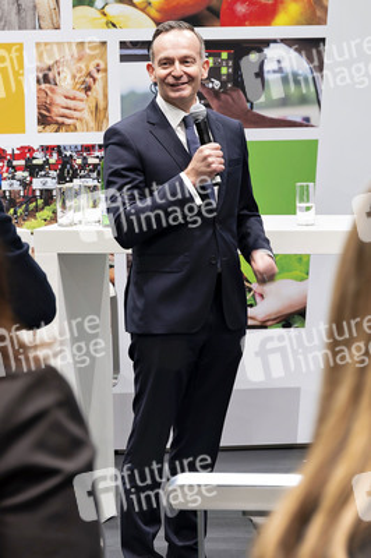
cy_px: 279
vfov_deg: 25.4
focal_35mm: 80
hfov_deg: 17.0
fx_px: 1239
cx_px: 186
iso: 500
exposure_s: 1/60
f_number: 4
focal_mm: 53.9
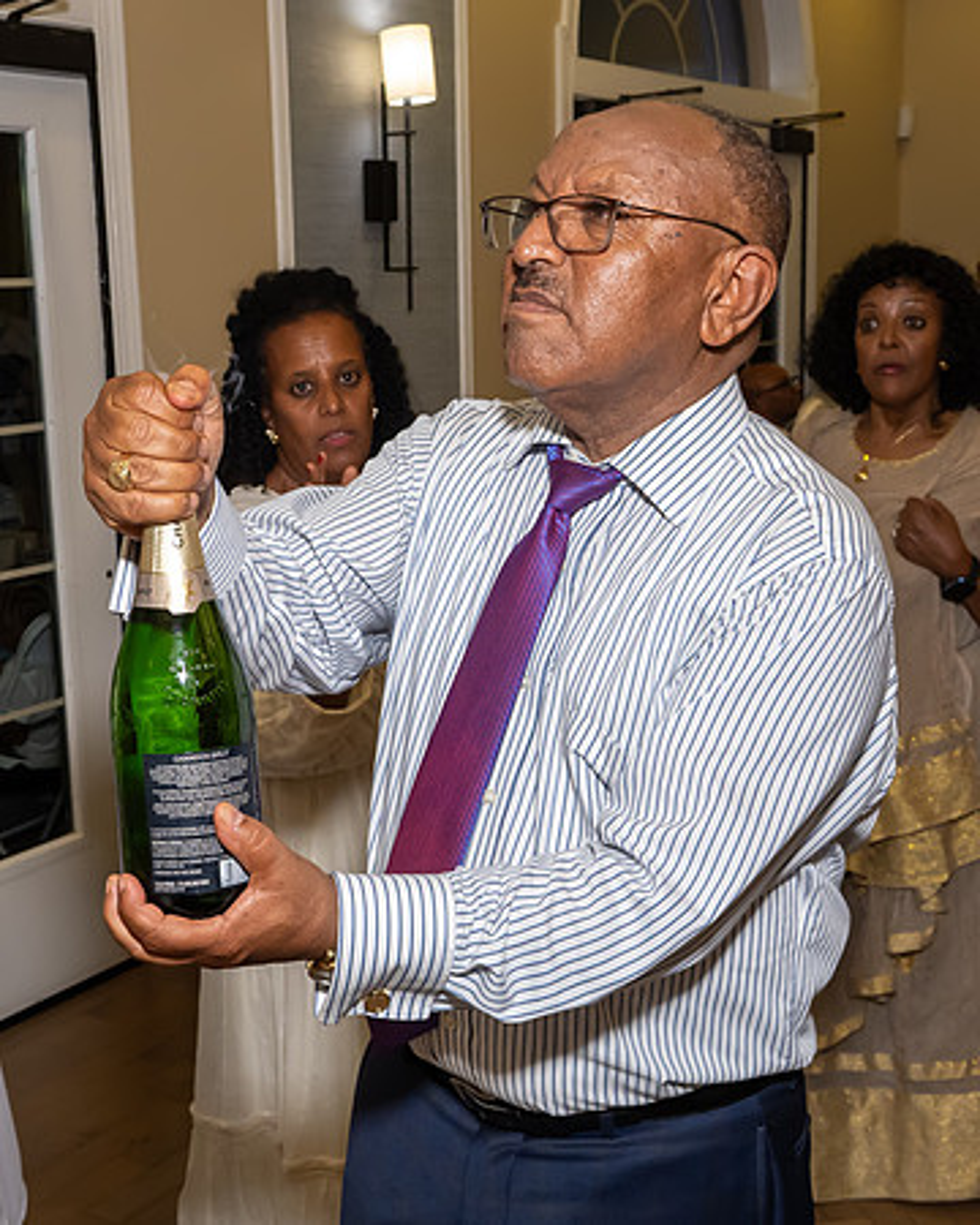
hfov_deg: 33.0
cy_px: 594
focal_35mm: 46
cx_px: 412
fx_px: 1652
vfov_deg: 40.7
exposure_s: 1/250
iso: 1250
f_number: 7.1
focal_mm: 19
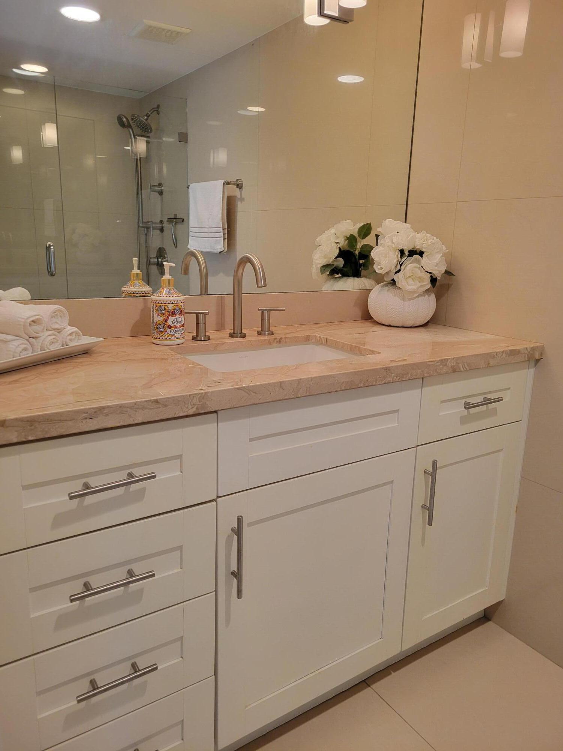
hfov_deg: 53.1
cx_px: 282
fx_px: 564
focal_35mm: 26
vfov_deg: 67.3
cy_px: 376
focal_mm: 5.4
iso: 160
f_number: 1.8
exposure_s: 1/40
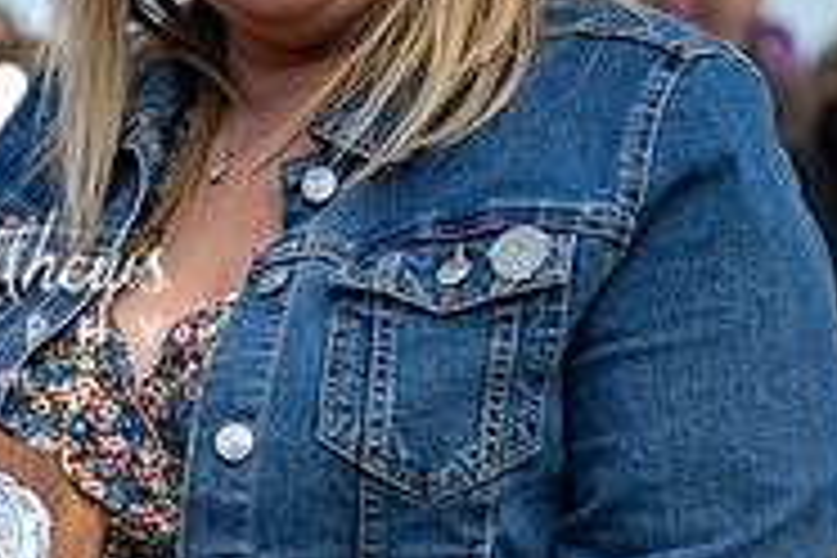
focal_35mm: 216
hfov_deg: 9.4
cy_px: 126
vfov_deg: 6.4
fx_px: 5022
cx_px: -234
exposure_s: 1/1600
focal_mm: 58
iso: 100
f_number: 2.8
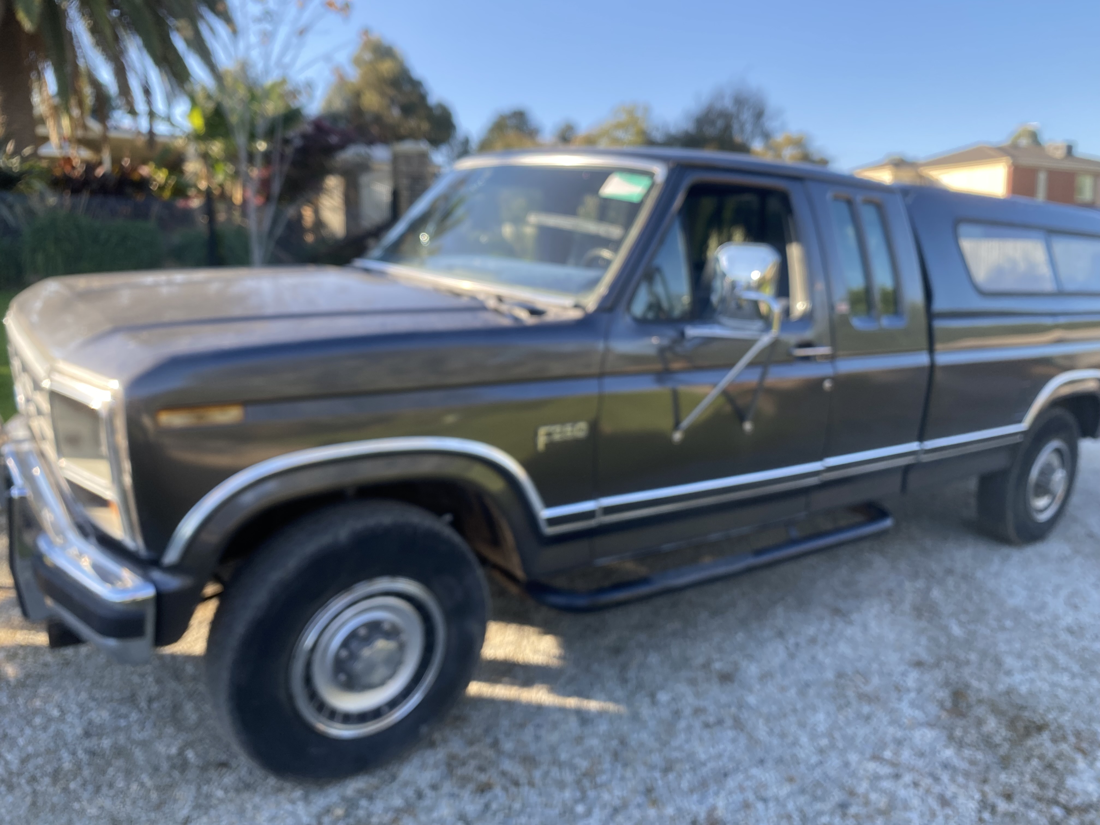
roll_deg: +0.3
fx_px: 826
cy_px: 412
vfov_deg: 53.1
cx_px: 550
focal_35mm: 26
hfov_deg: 67.3
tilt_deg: -8.4
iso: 32
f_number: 1.8
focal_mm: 4.25
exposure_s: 1/362
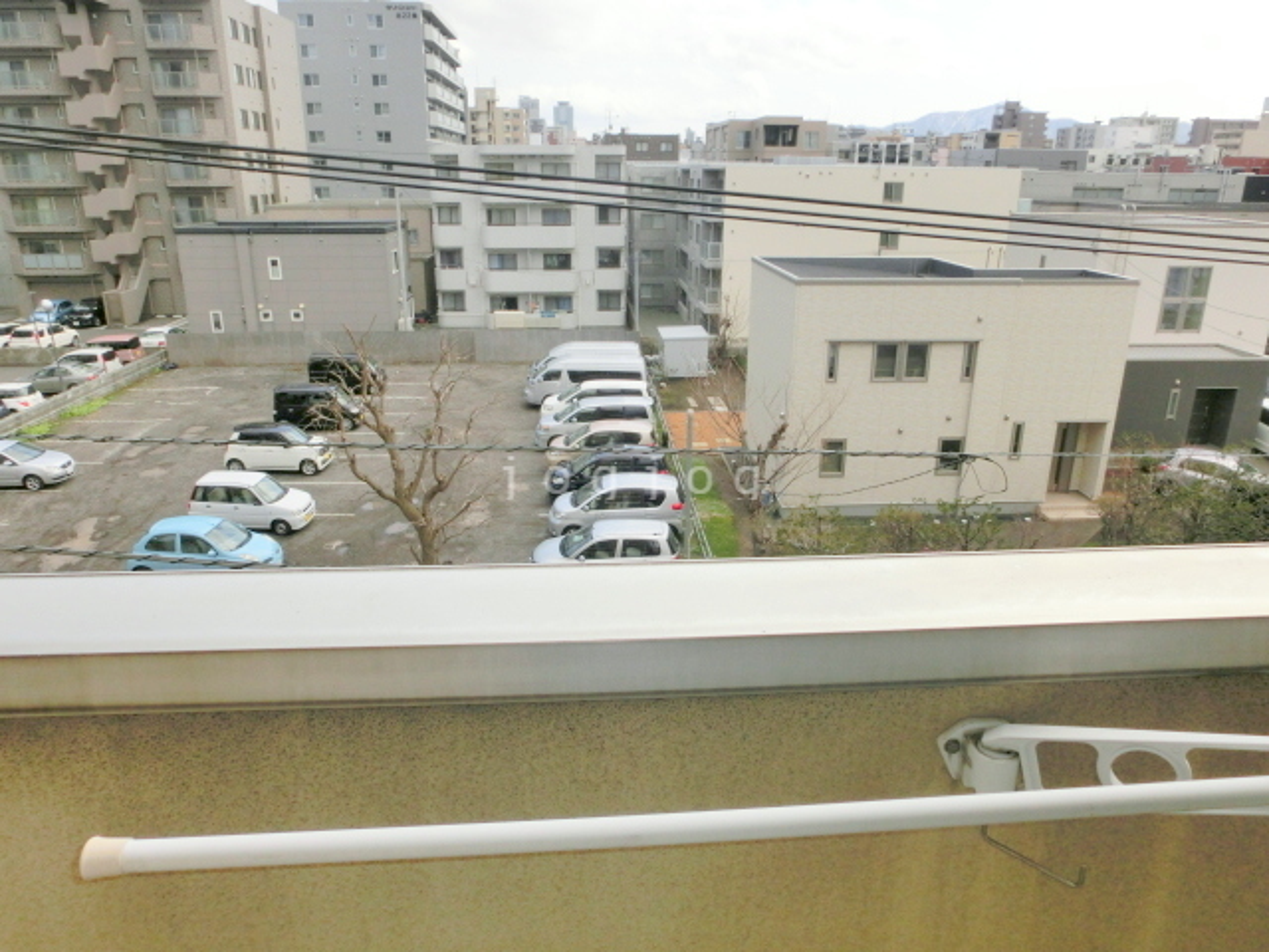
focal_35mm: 24
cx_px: 634
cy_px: 476
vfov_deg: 56.8
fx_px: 880
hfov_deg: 71.6
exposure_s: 1/250
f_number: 7.9
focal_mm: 4.24
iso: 125
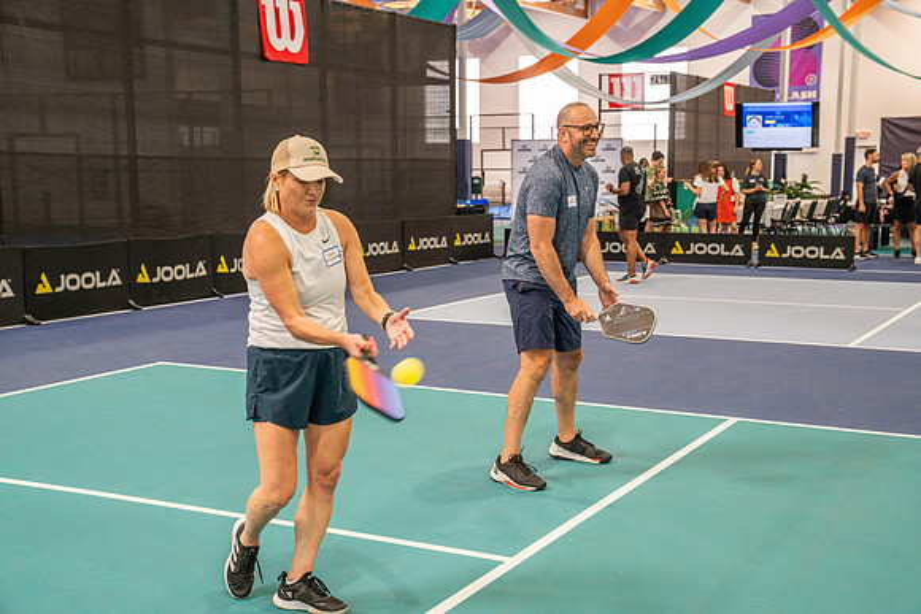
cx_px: 460
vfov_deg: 28.7
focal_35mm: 47
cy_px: 307
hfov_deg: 41.9
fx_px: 1203
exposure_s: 1/200
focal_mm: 47
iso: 1600
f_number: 4.5
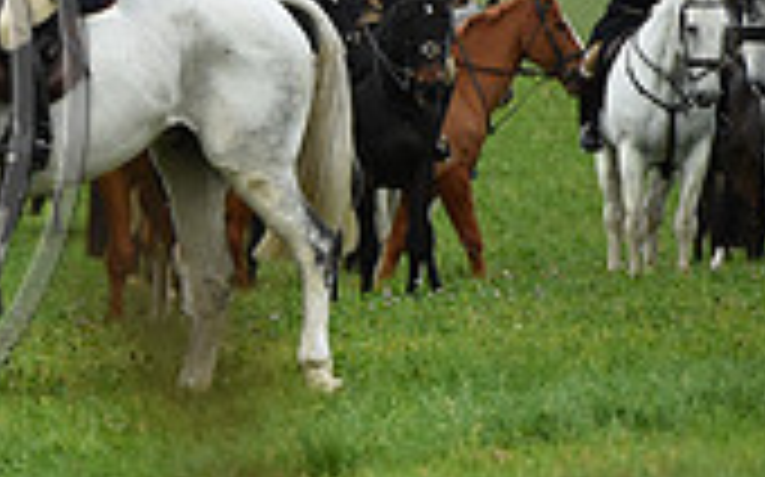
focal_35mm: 695
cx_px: -428
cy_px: 32
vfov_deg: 1.9
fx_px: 14480
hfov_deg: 3.0
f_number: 5.6
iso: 2200
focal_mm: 200
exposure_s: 1/1250
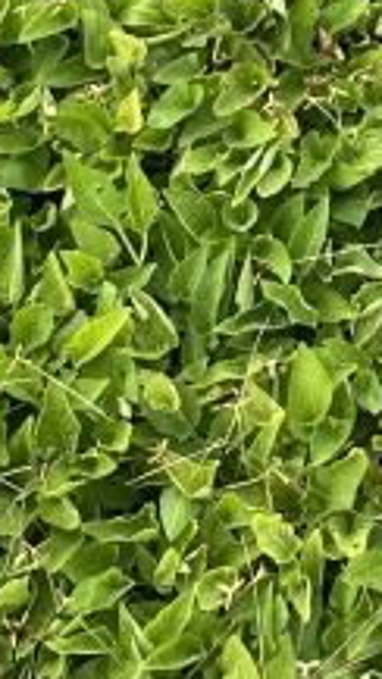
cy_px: -574
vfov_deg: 13.7
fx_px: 2504
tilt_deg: -31.6
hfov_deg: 8.6
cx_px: 457
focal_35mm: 139
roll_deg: -1.3
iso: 32
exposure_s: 1/1025
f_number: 1.8
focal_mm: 4.25
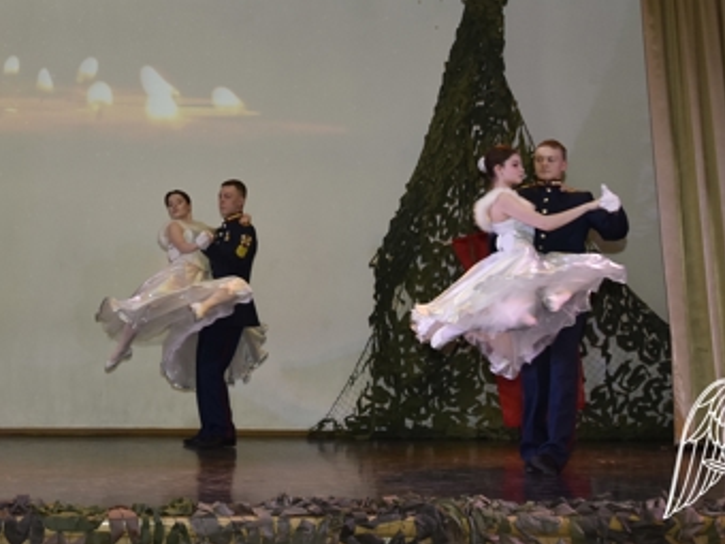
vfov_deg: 20.5
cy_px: 38
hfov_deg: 27.2
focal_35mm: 70
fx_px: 1466
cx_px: 138
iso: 640
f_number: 3.5
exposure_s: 1/125
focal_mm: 22
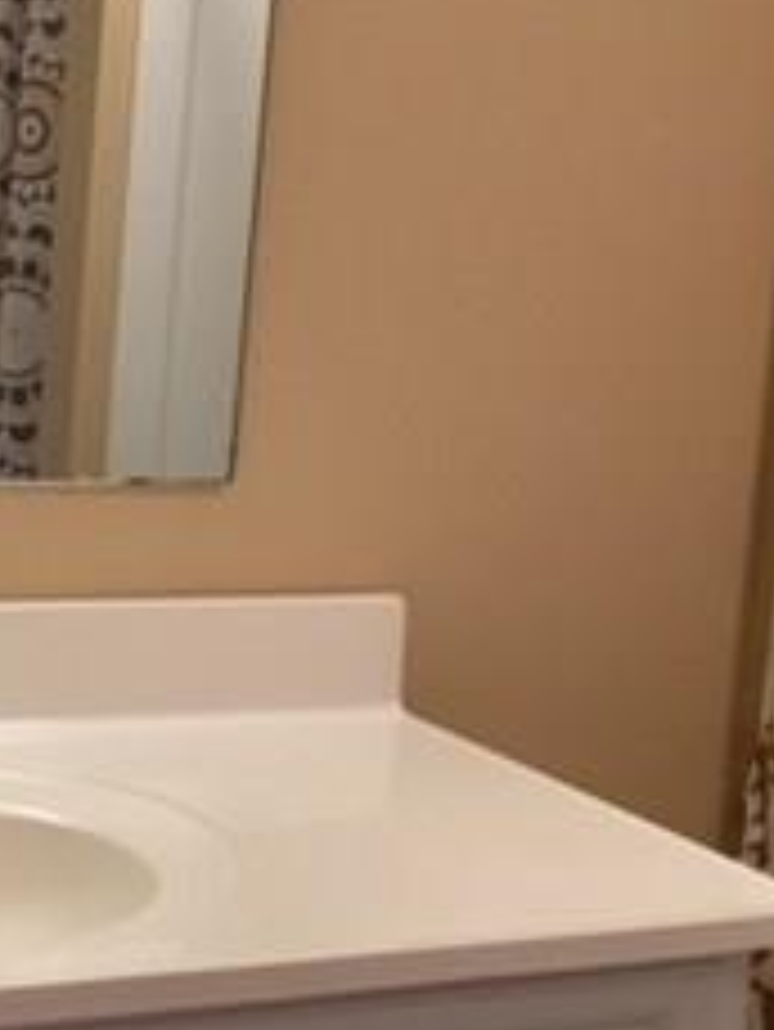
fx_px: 2413
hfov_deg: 17.8
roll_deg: -3.8
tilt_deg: -9.4
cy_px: 472
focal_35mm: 81
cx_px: 22
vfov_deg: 24.1
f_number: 2.2
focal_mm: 4.15
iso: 100
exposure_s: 1/30
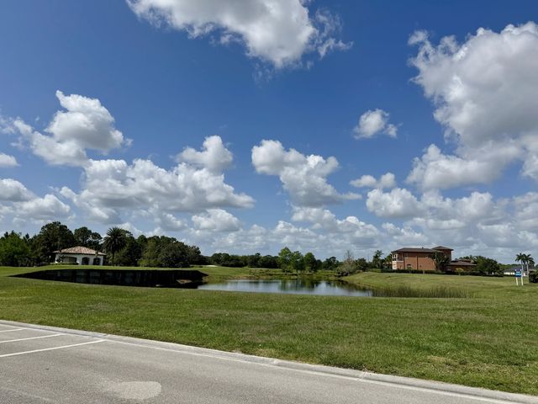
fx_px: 373
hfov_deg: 71.6
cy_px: 202
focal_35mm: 24
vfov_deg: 56.8
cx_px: 269
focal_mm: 6.76
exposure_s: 1/10417
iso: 80
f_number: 1.78
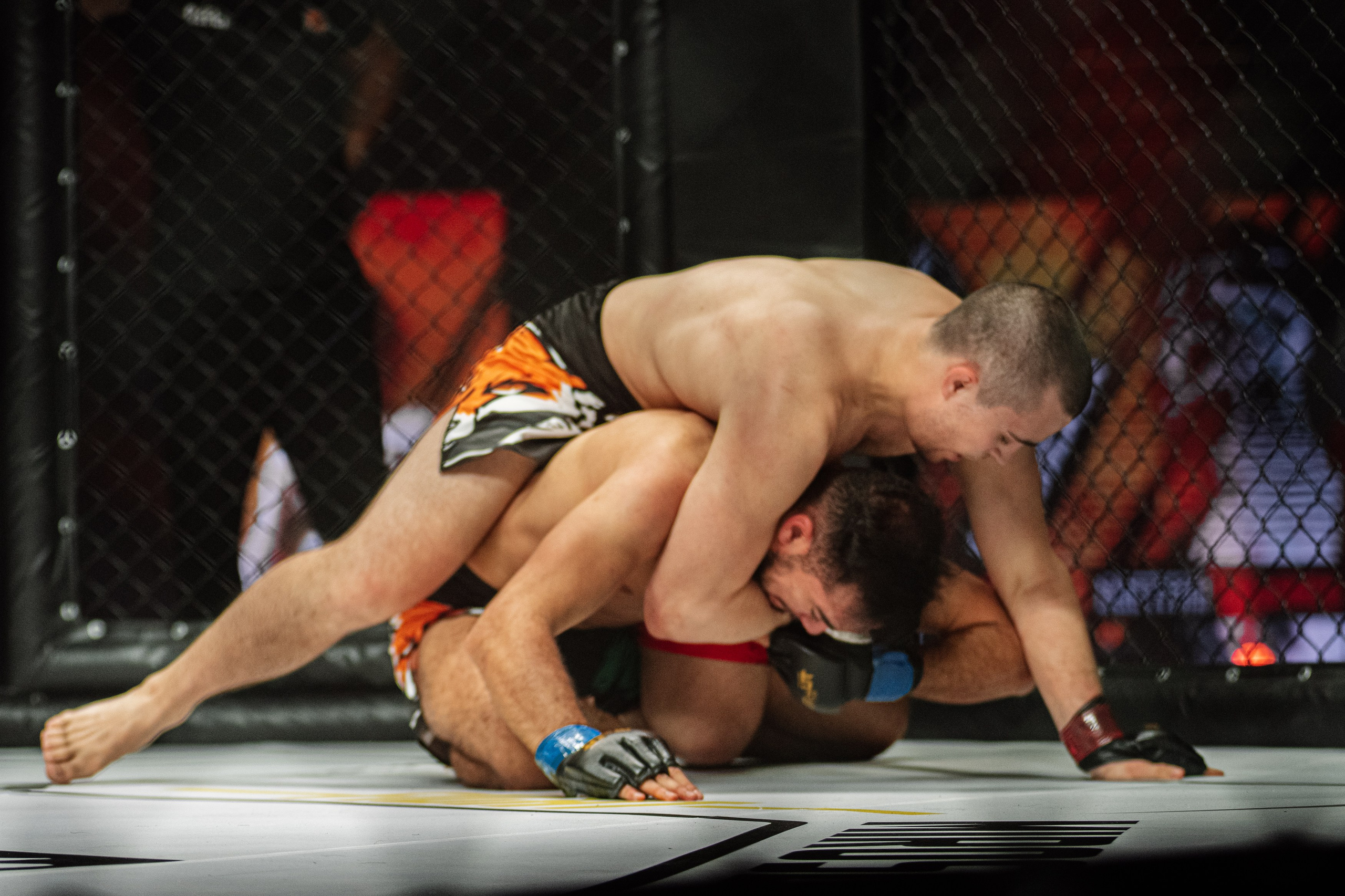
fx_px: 4353
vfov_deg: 11.8
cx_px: 711
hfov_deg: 17.6
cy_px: 473
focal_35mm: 117
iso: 2000
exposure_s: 1/1000
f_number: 4
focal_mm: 110
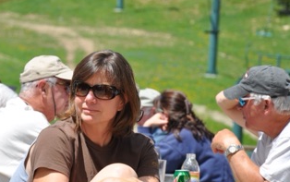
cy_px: 73
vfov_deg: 5.4
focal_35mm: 245
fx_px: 1937
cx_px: 108
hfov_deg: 8.6
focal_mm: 105
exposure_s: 1/800
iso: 200
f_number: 7.1
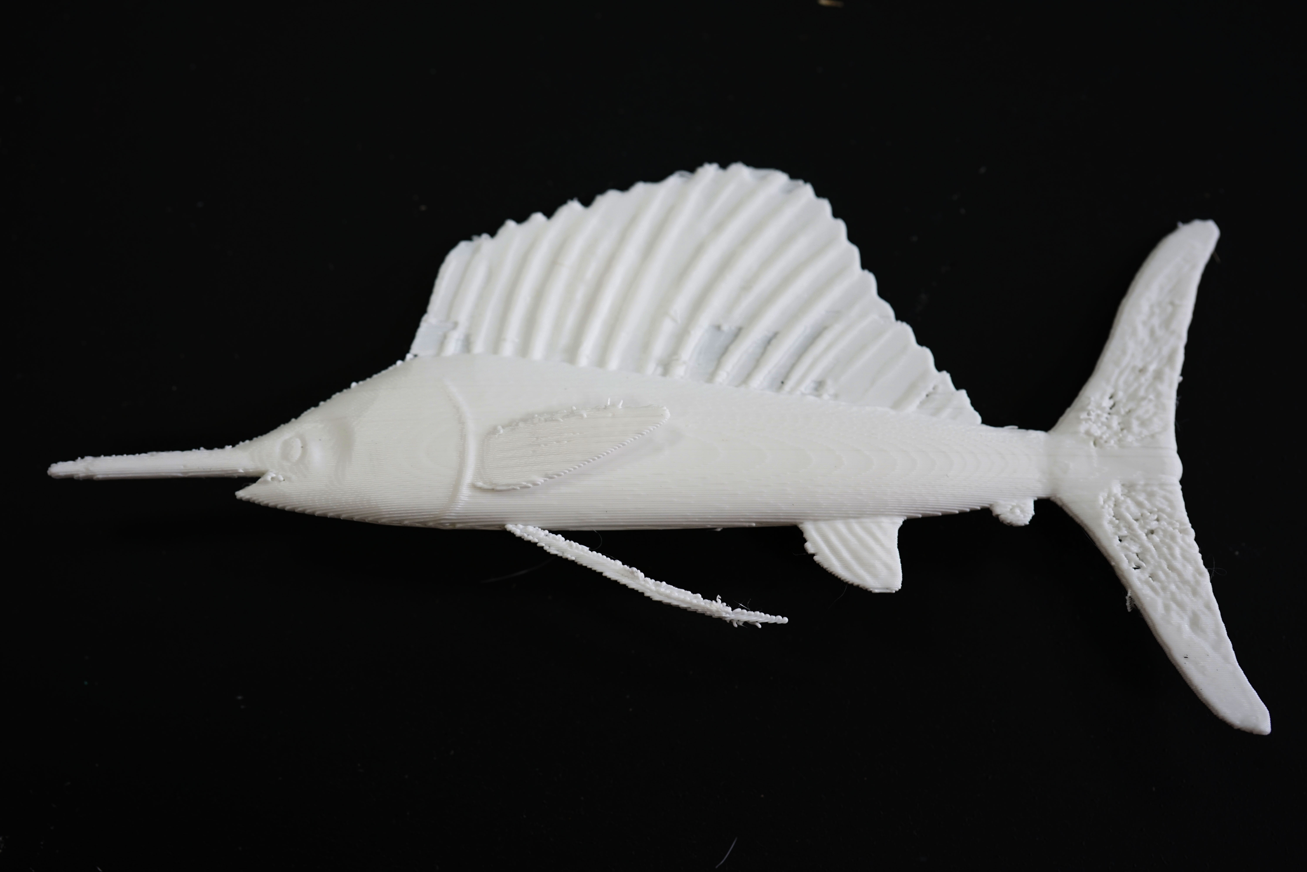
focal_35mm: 50
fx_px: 1815
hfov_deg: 39.6
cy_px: 436
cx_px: 654
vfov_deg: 27.0
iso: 400
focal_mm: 50
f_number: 5
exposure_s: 1/30
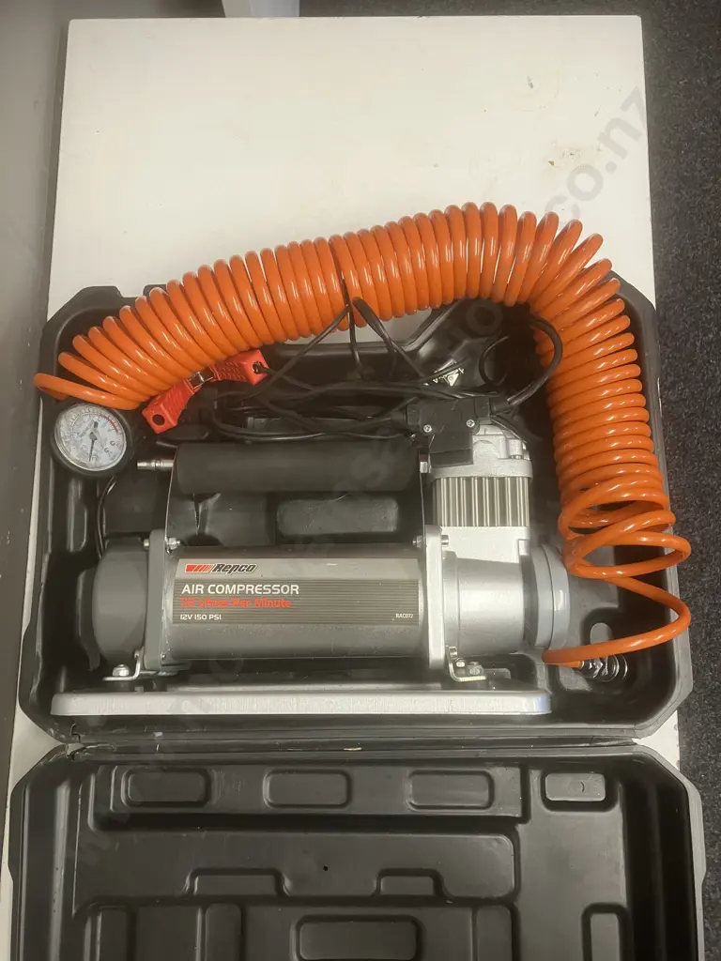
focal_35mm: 28
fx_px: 778
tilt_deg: -78.9
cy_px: 480
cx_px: 360
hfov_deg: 49.7
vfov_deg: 63.4
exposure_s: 1/50
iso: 100
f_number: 1.8
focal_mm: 3.99
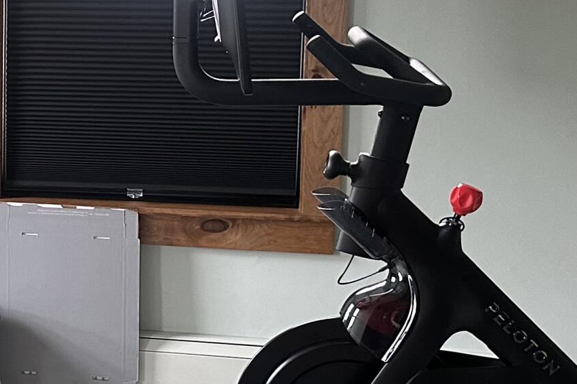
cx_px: -175
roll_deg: +1.2
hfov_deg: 21.0
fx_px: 1410
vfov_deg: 15.5
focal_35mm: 88
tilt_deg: -9.0
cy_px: 108
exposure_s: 1/113
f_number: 1.78
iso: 250
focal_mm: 6.86
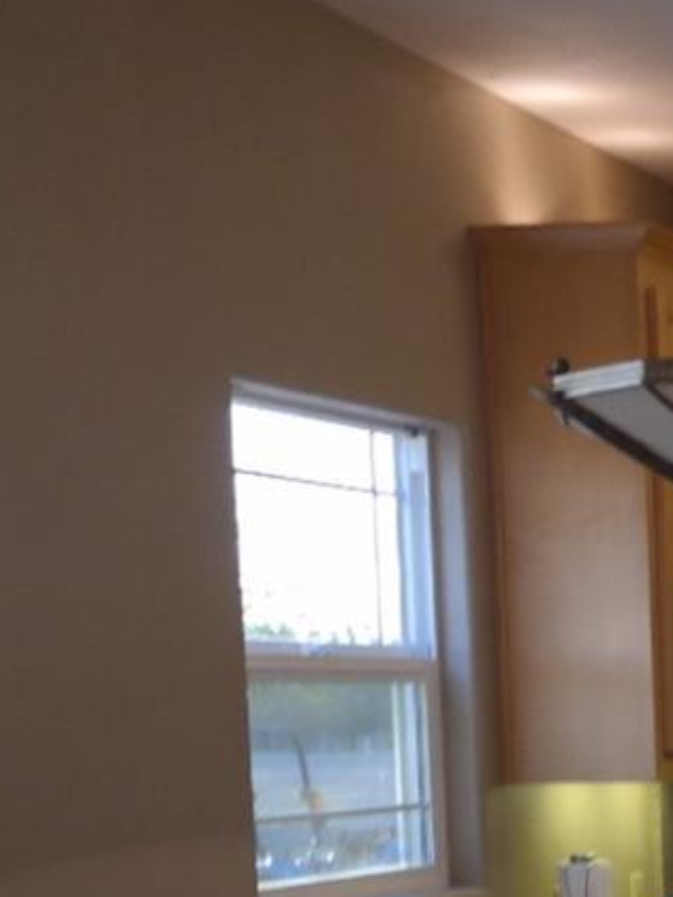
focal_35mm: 103
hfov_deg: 12.4
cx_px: 1412
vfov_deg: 18.4
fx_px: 2670
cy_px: 963
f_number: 3.5
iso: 400
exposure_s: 1/40
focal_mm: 20
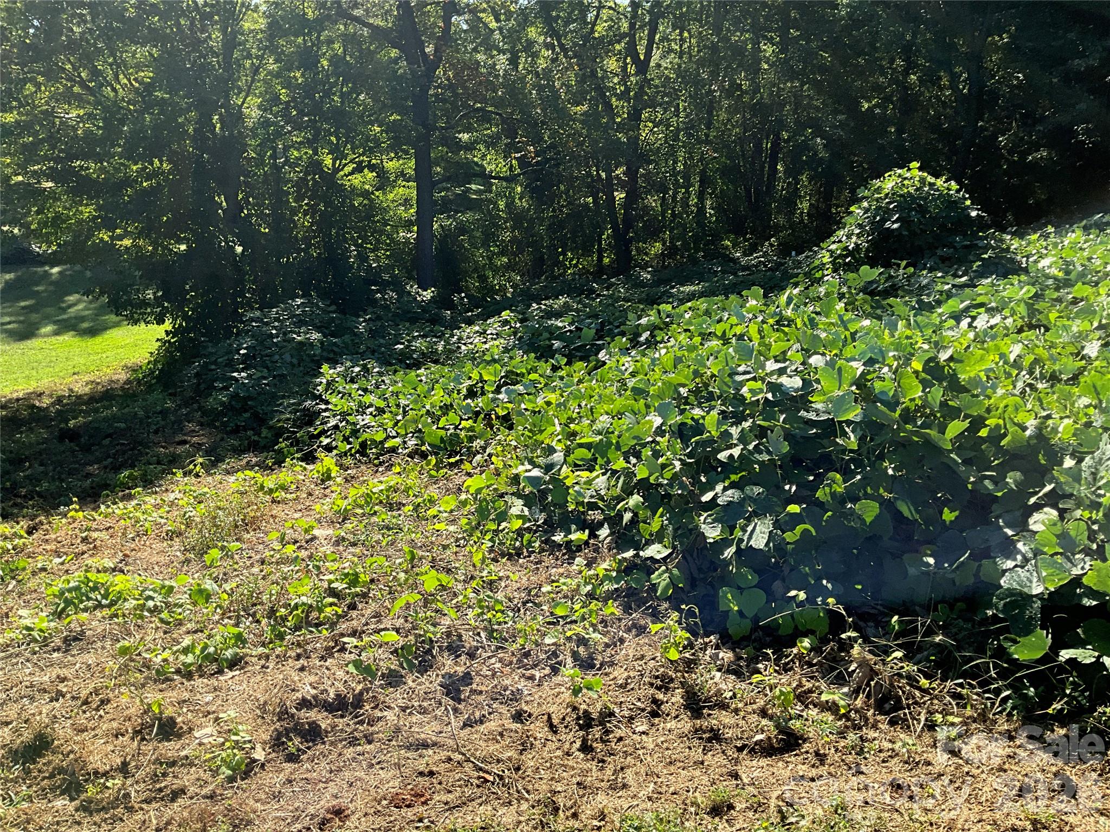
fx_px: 930
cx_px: 555
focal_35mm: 29
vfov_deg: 48.2
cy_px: 416
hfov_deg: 61.7
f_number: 1.8
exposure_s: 1/1195
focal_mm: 3
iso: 25
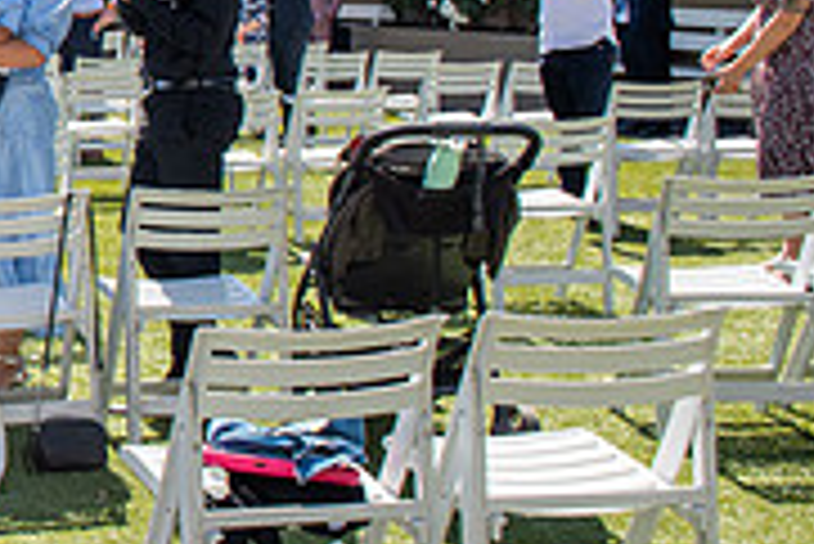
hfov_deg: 21.2
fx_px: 1742
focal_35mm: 77
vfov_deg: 17.4
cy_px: 11
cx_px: -477
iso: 100
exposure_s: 1/250
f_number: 9
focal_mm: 24
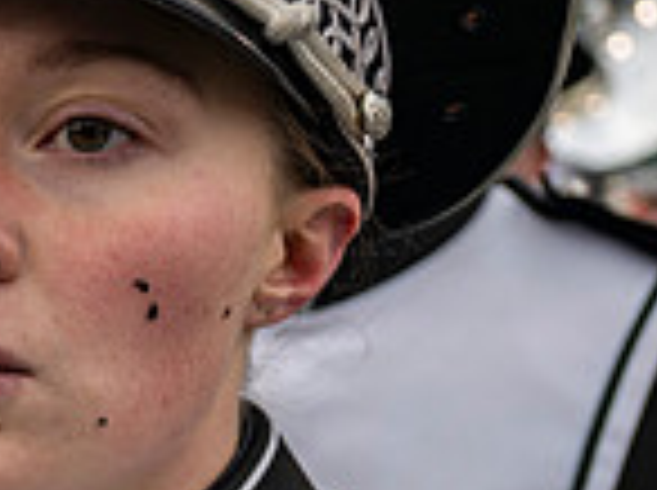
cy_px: 515
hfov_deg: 17.6
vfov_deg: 15.7
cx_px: -495
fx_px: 1743
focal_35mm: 92
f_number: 2.8
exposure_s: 1/500
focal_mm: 24
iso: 100
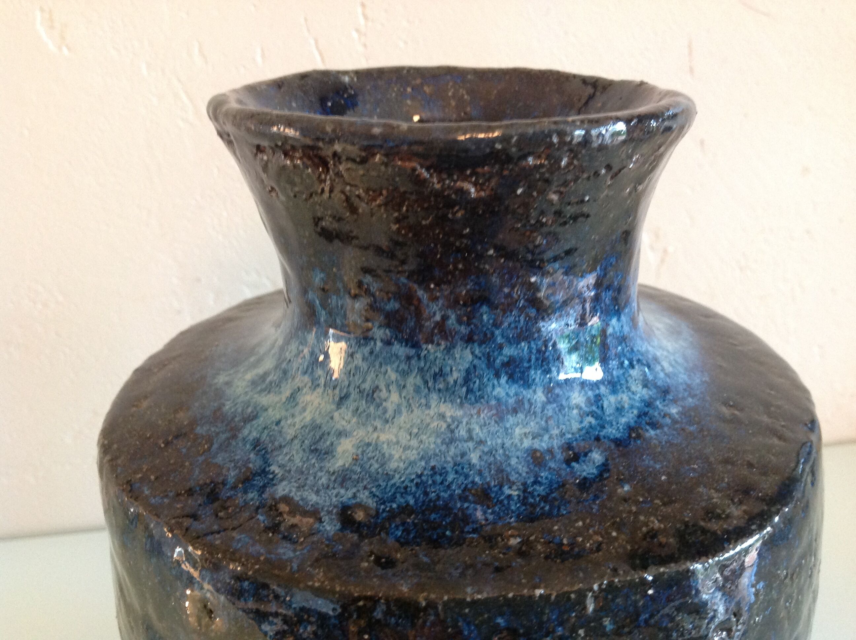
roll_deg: +1.4
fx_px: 864
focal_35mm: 35
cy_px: 320
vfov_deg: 40.6
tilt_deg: -22.3
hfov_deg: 52.7
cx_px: 428
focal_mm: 4.28
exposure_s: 1/15
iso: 250
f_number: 2.4
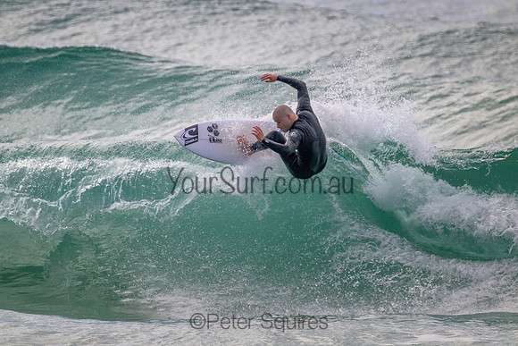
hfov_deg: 2.6
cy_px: 173
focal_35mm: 800
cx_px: 259
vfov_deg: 1.7
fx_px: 11513
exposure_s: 1/2000
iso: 1100
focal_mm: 800
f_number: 11
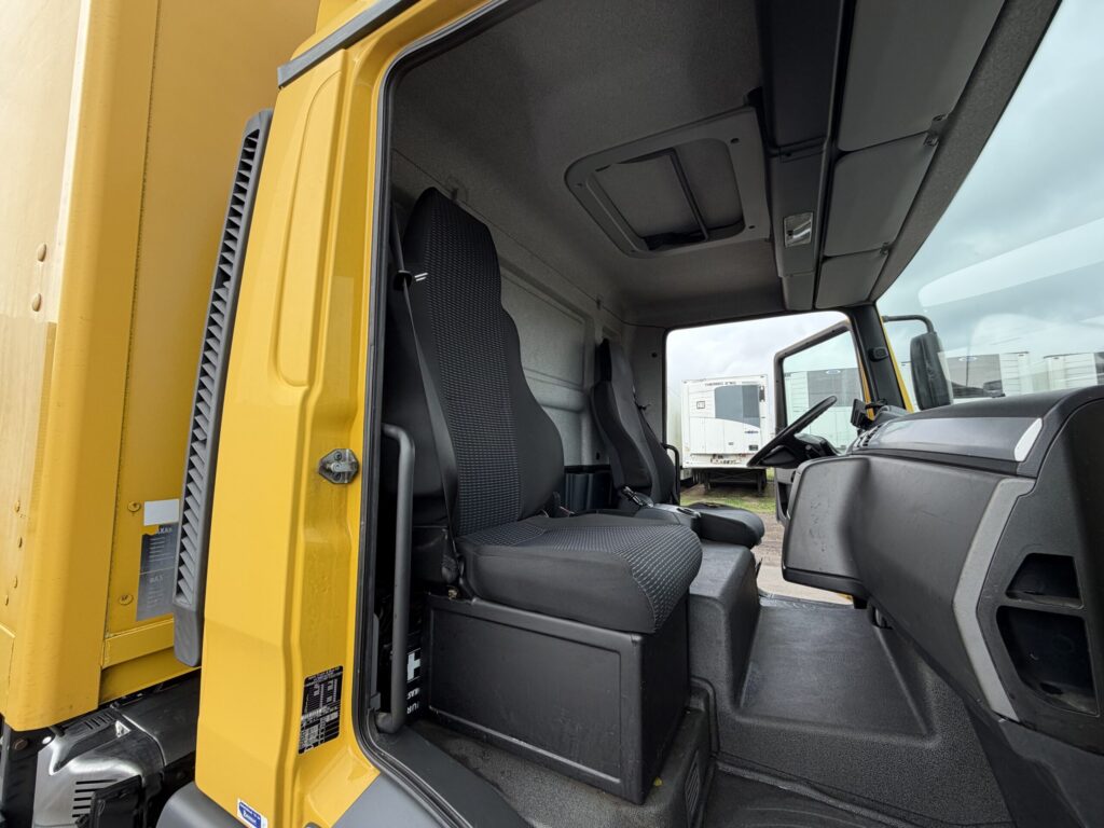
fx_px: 446
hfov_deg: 102.1
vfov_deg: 85.7
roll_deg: -0.2
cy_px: 414
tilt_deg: +4.4
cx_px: 552
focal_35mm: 14
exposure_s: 1/502
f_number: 2.2
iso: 50
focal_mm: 2.22
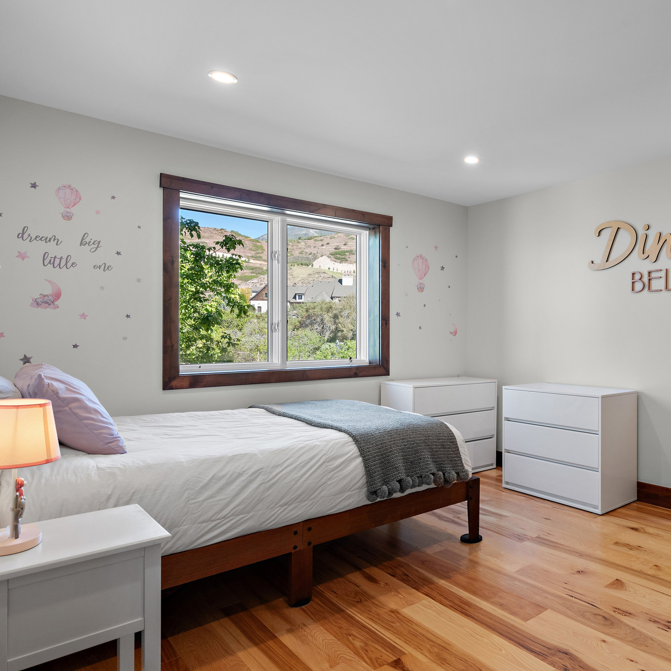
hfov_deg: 62.4
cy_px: 335
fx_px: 518
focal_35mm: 24
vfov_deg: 65.8
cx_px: 497
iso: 500
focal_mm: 18.5
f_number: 8
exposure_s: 1/6
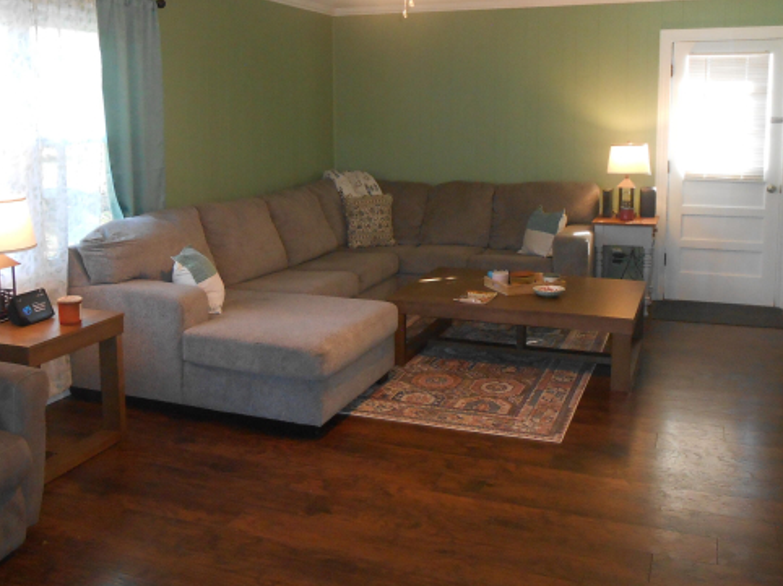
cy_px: 224
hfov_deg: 51.4
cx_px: 374
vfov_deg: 39.4
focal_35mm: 36
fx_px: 814
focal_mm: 4.6
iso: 250
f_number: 3.5
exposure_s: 1/25
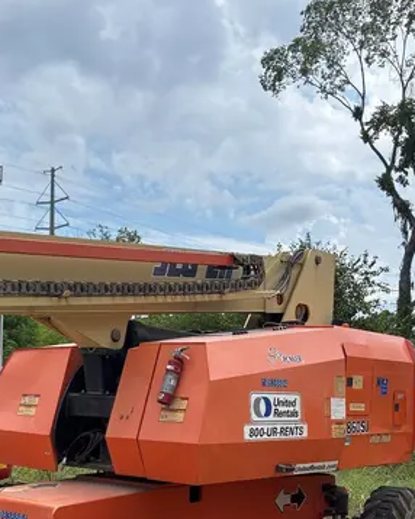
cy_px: 415
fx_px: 799
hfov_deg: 29.1
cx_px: 173
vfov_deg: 34.9
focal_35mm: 52
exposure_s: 1/4630
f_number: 1.6
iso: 50
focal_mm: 5.96
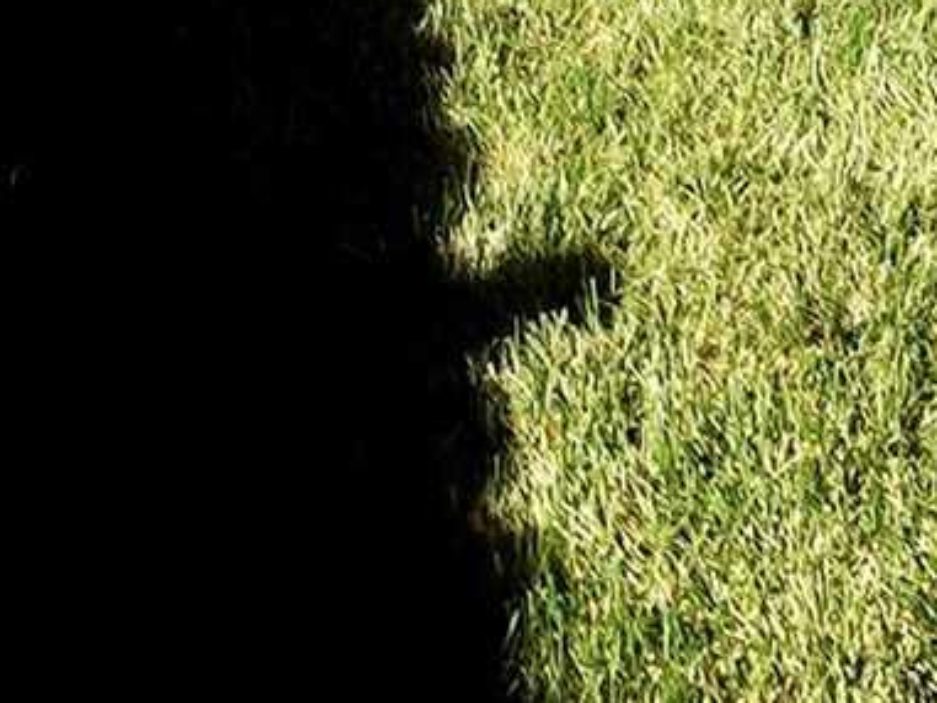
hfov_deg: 15.4
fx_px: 3358
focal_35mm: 124
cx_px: 1058
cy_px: -1526
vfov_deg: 9.1
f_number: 10
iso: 100
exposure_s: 1/200
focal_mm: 11
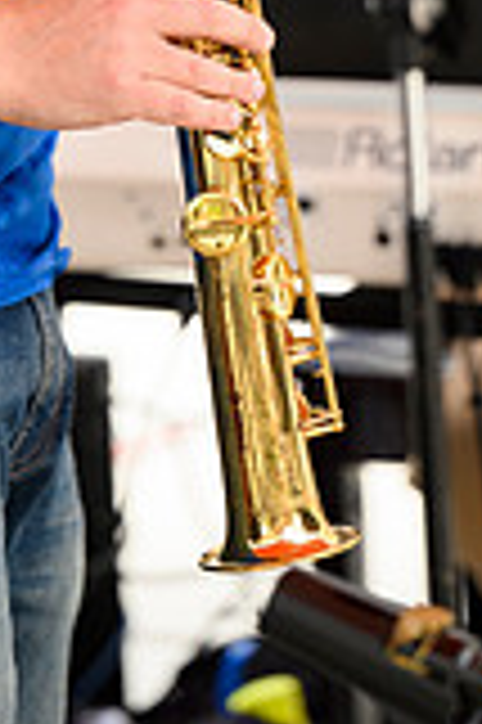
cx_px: 178
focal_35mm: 266
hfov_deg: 5.2
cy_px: -225
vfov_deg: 7.7
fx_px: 5353
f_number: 2.8
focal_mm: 95
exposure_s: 1/1250
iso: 400
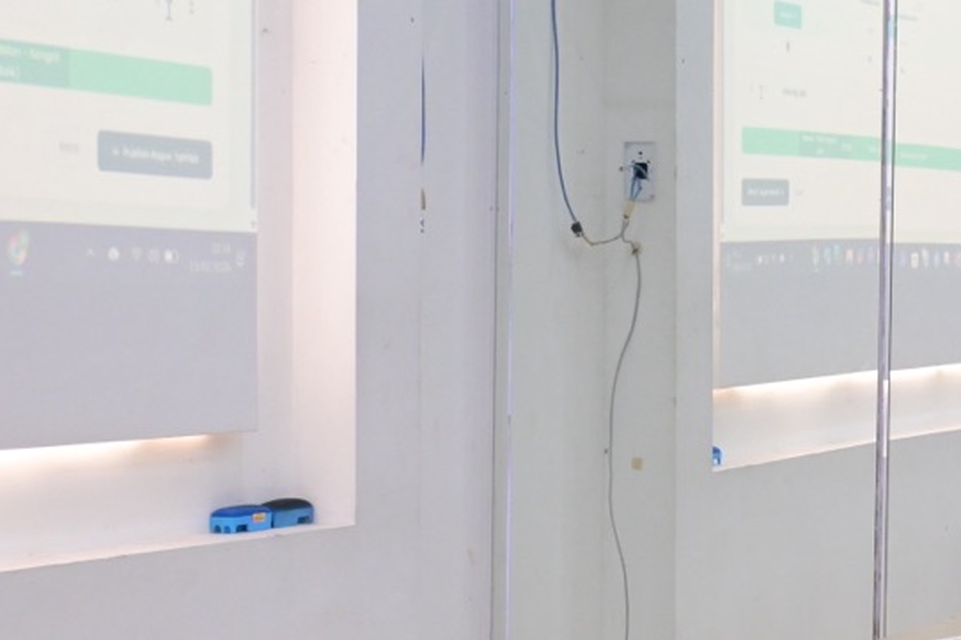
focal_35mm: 93
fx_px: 2482
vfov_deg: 14.7
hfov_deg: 21.2
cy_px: 425
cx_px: 957
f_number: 4.5
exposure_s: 1/125
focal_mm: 28
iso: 4000
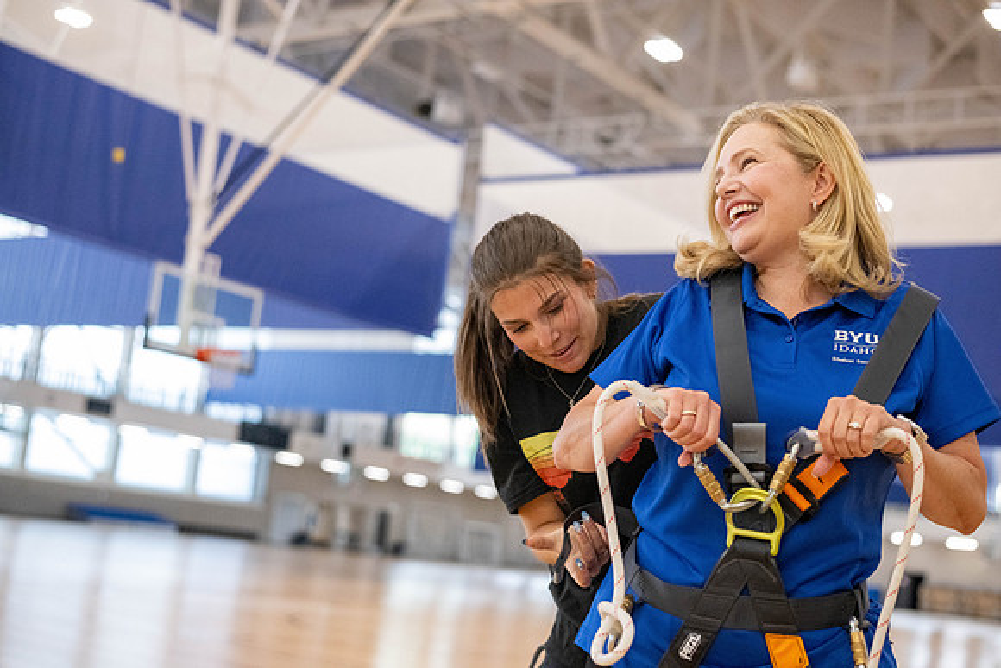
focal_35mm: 50
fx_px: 1391
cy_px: 334
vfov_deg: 27.0
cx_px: 500
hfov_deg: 39.6
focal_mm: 50
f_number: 2.8
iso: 6400
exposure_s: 1/1000
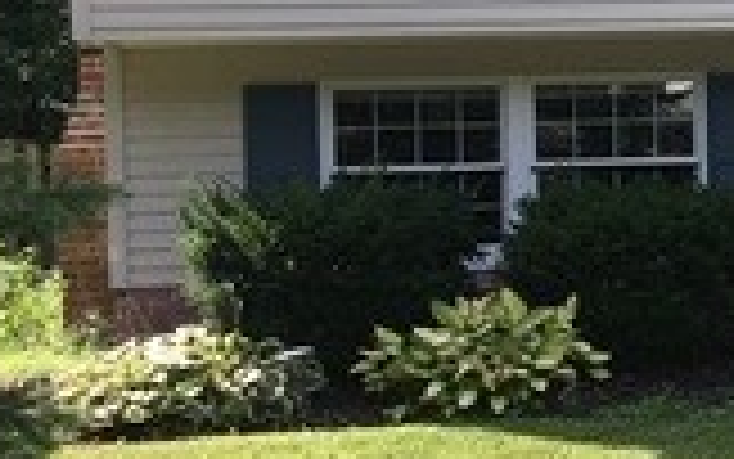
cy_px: 54
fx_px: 2421
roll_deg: +1.0
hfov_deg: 15.1
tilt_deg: -1.1
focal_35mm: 121
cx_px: 1301
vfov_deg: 10.8
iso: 25
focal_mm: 4.15
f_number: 2.2
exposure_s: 1/403
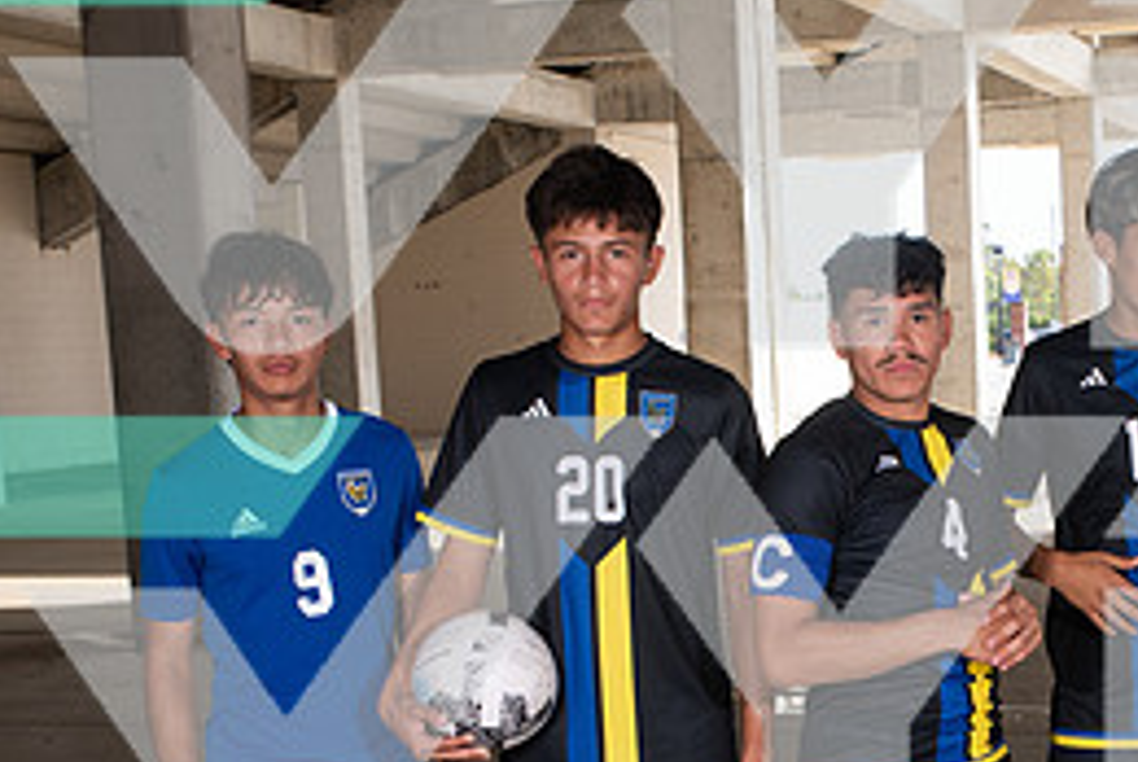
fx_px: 2468
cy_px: 650
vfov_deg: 17.3
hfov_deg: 25.2
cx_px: 1020
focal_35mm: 78
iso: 250
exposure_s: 1/320
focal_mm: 35
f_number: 7.1
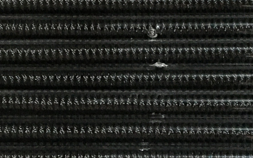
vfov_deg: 9.3
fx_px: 965
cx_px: 149
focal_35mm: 140
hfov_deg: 14.9
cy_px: 160
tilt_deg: -71.9
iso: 200
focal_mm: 4.15
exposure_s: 1/25
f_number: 2.2
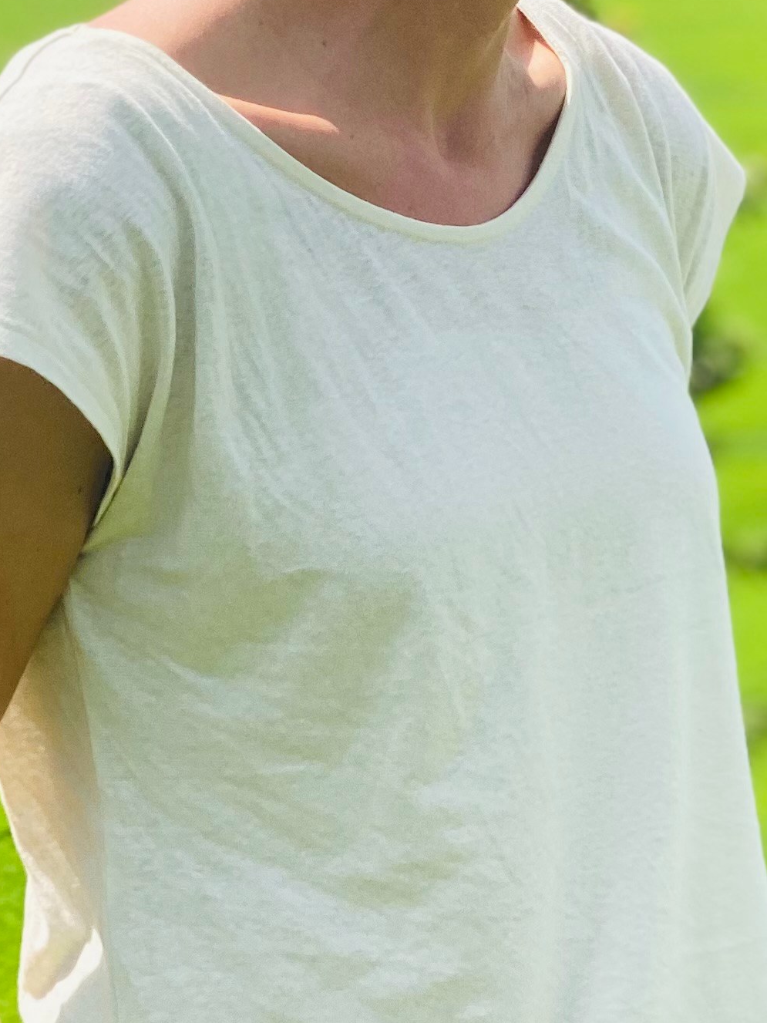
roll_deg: +0.4
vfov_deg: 12.5
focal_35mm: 158
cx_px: 503
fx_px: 4669
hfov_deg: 9.4
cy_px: 445
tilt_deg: -7.1
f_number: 2
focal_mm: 6
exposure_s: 1/1065
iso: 20
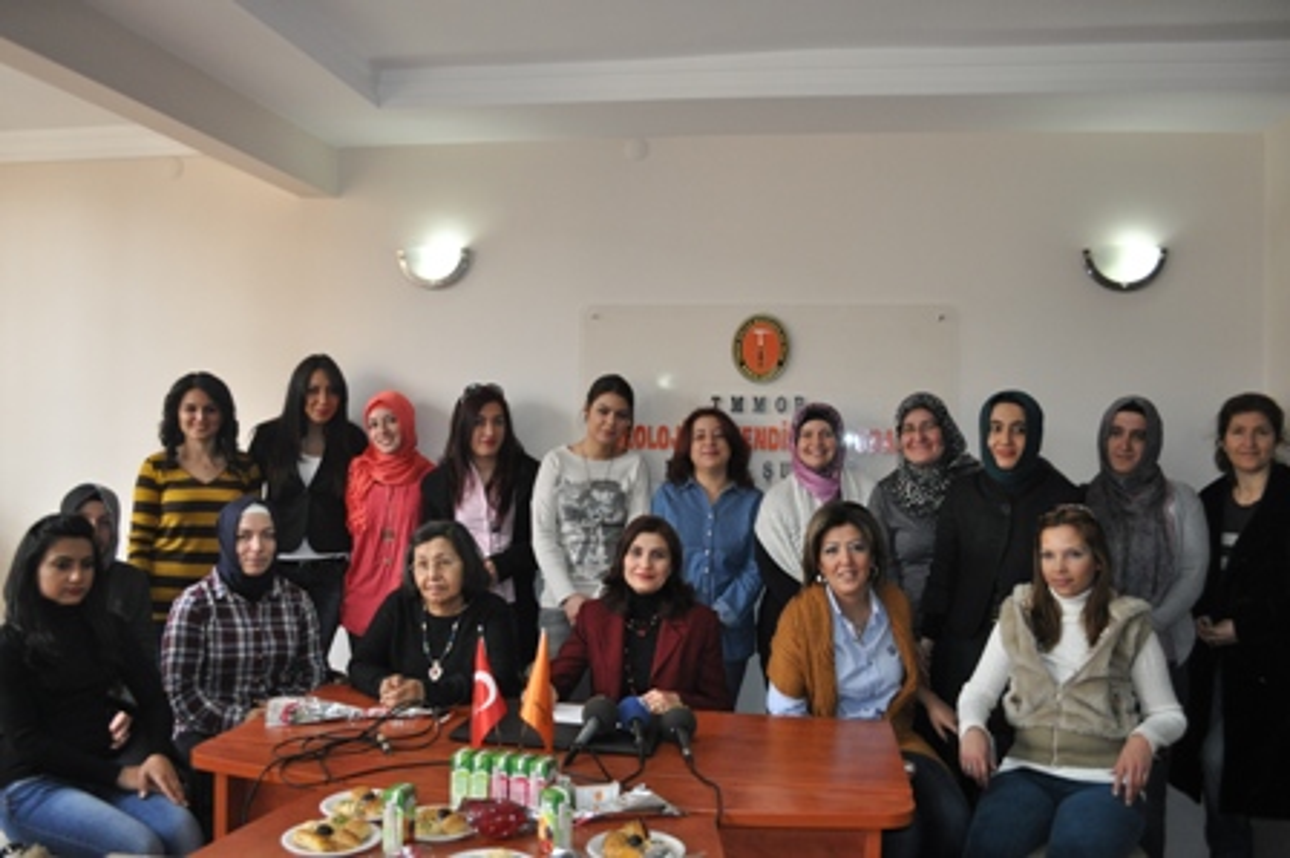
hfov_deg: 67.4
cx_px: 645
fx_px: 967
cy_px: 429
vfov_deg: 47.9
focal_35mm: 27
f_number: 3.5
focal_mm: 18
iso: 800
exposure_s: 1/125
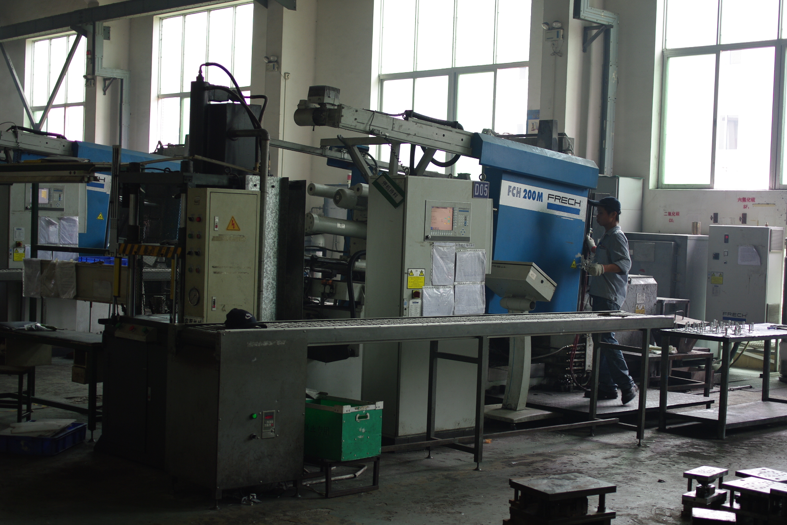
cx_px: 411
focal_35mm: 56
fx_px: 1214
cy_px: 269
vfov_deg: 24.4
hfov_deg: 35.9
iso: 100
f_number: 2.8
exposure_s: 1/45
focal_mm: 35
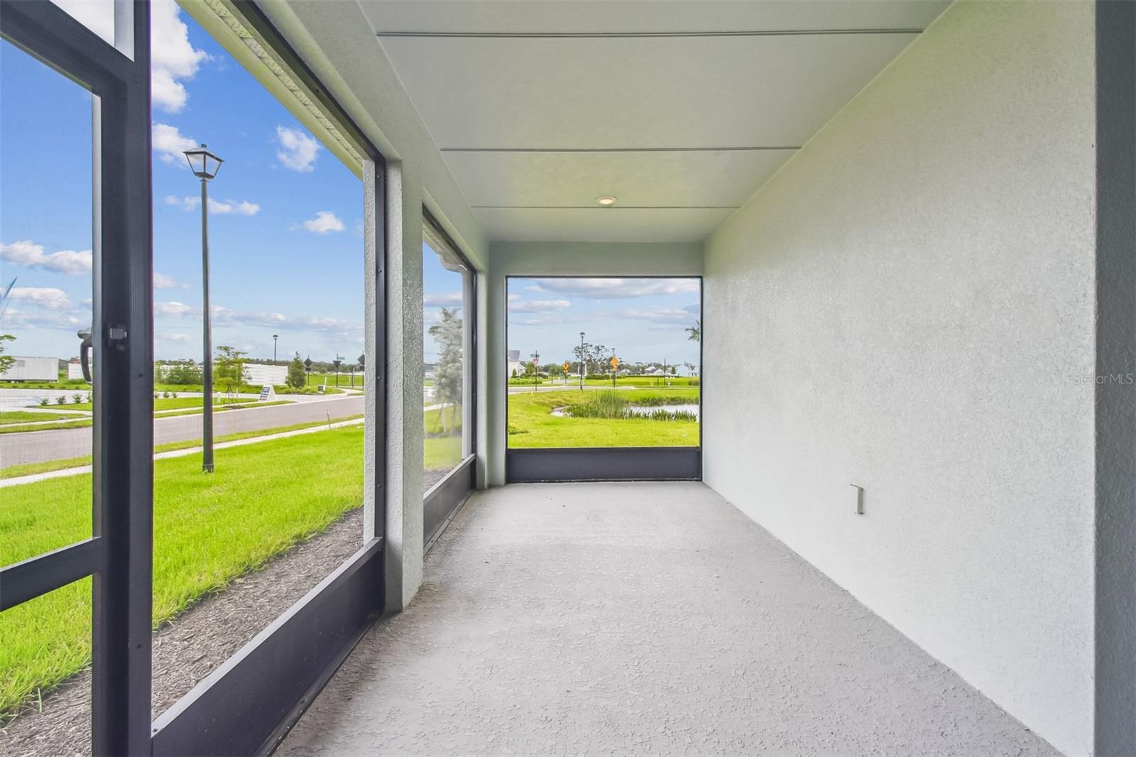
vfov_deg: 77.3
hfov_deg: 100.4
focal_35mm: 15
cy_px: 378
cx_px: 568
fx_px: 473
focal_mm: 10
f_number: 7.1
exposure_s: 1/320
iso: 100
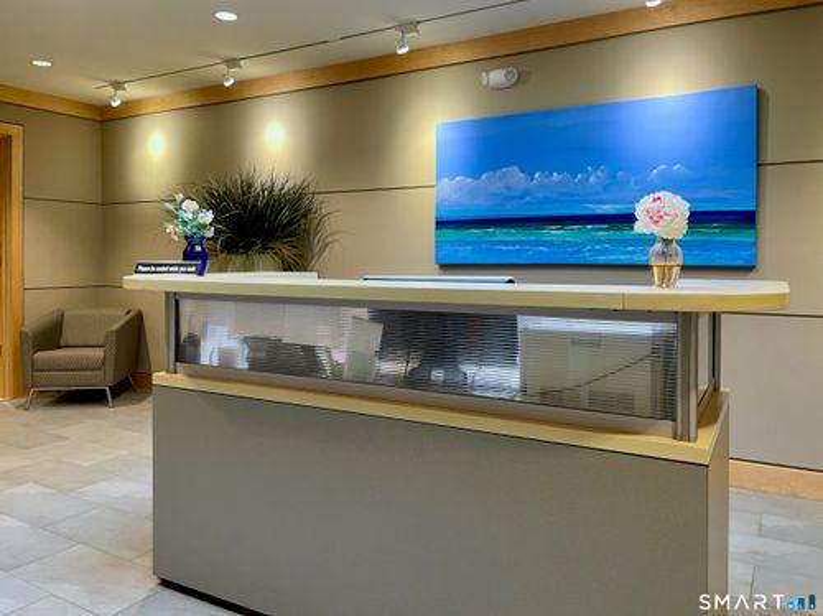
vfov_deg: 53.0
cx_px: 412
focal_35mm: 26
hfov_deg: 67.4
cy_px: 308
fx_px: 618
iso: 160
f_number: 1.6
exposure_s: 1/60
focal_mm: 4.2
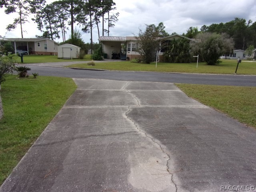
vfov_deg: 56.8
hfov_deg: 71.6
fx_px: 177
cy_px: 96
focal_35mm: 24
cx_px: 128
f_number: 3.3
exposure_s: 1/250
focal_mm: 4.3
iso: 80
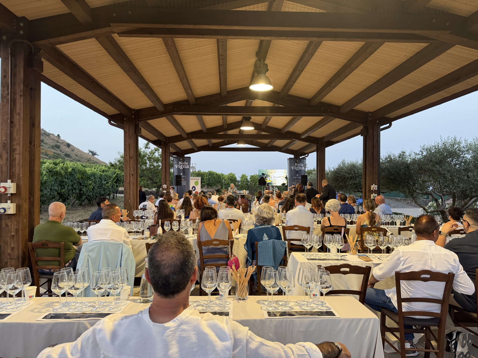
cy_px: 179
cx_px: 239
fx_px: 331
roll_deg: +0.6
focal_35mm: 24
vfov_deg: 56.8
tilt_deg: +0.0
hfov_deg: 71.6
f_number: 1.78
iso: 250
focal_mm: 6.76
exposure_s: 1/50
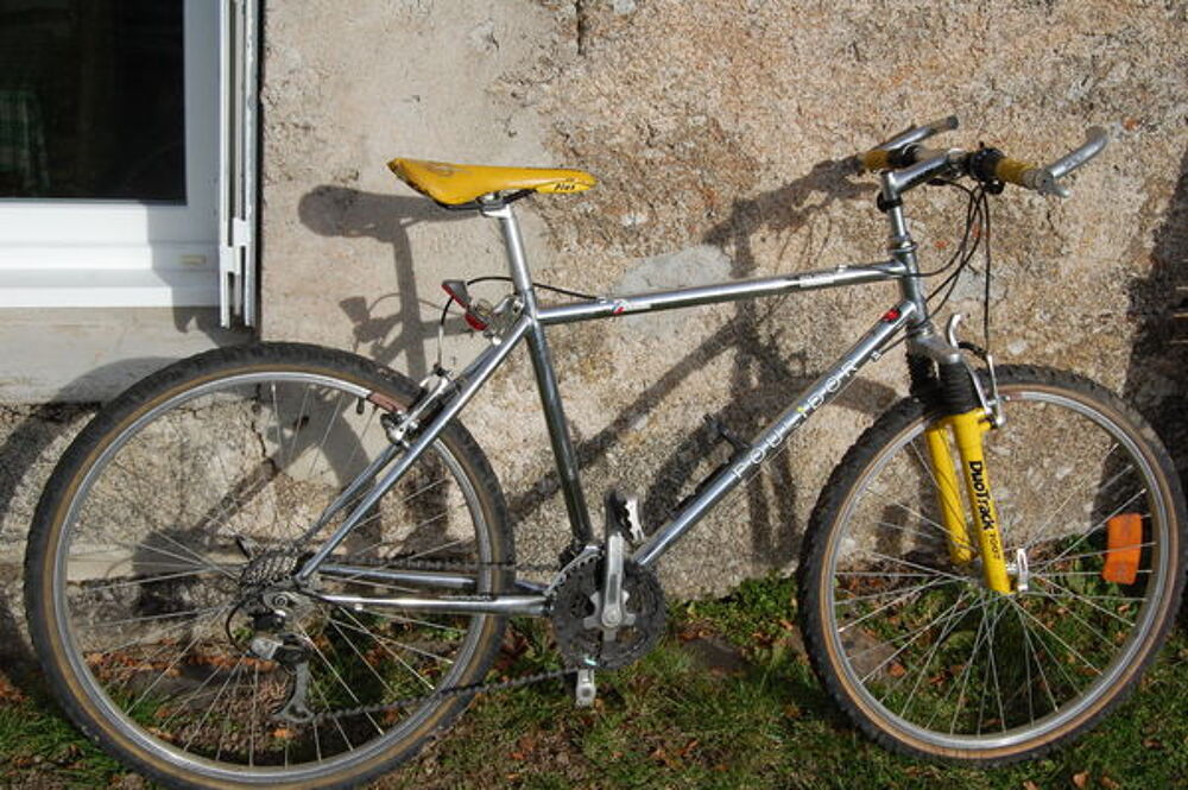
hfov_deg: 46.4
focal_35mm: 42
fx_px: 1385
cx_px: 594
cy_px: 395
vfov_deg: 31.8
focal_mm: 28
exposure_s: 1/500
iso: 400
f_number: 11
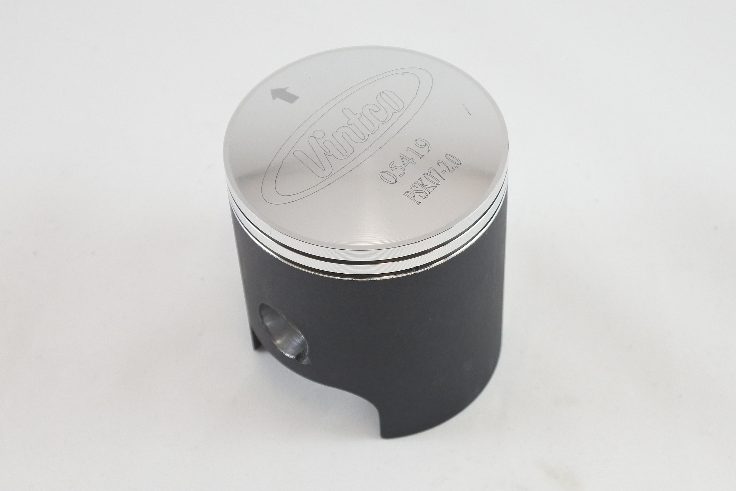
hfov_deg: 41.1
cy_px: 246
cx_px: 368
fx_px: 981
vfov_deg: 28.1
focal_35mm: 48
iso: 450
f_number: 4.5
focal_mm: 18
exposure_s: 1/125
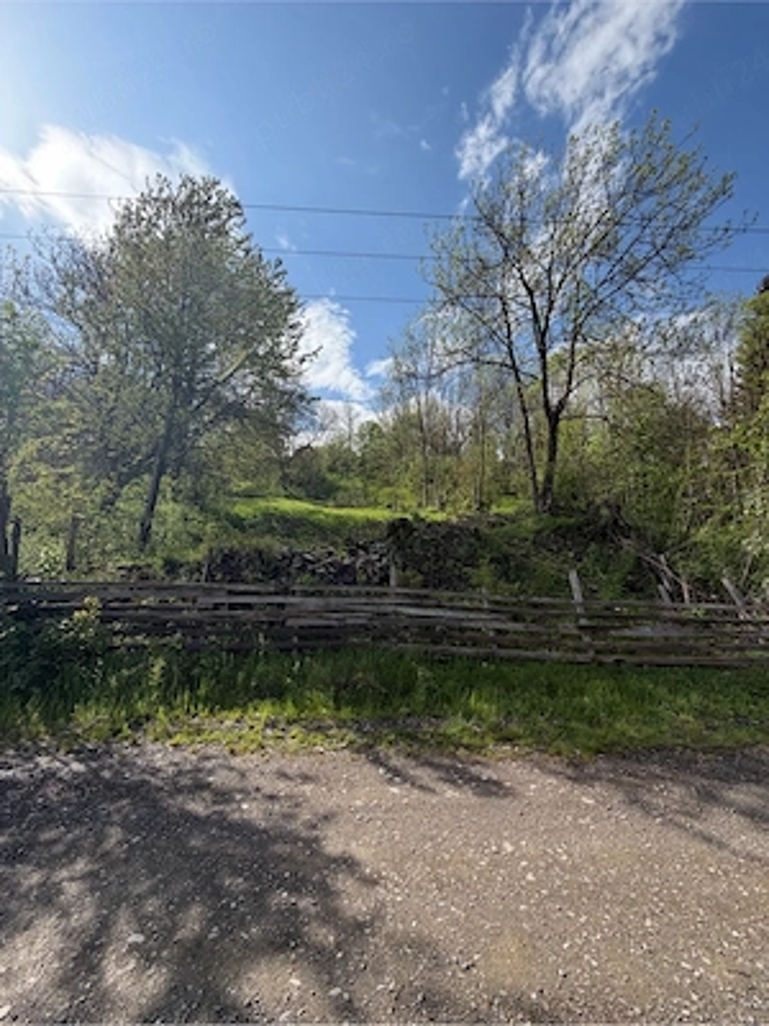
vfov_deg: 102.1
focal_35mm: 14
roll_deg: -2.7
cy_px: 513
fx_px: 415
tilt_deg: +9.9
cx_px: 384
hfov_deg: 85.7
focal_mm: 2.22
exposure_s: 1/770
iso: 25
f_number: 2.2
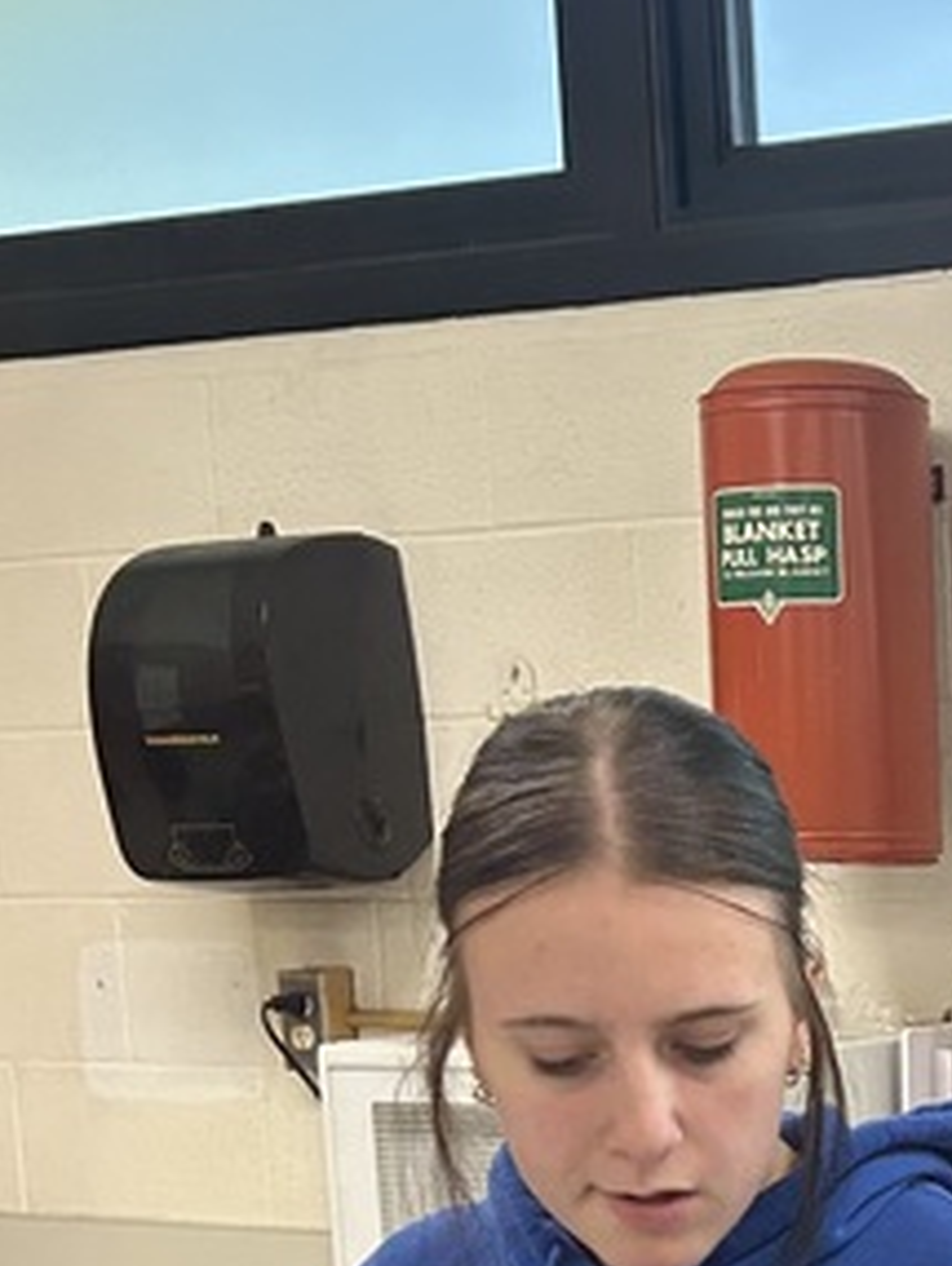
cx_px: 1266
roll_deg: +0.8
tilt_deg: -11.4
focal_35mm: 93
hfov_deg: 15.1
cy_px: 1478
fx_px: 3405
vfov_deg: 19.9
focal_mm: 5.7
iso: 125
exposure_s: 1/120
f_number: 1.5
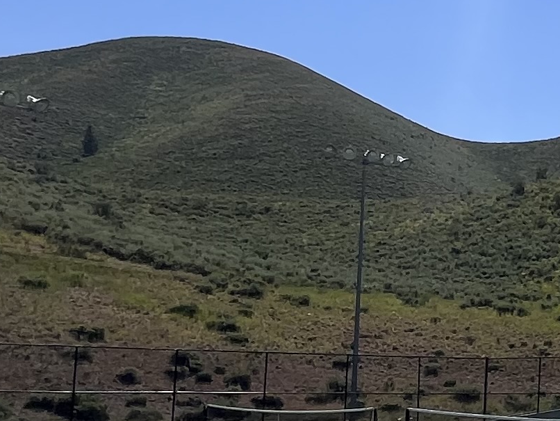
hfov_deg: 23.0
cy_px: 299
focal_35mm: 65
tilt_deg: +5.0
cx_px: 880
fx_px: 1052
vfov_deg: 22.5
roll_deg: -1.1
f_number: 1.8
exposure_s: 1/2538
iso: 32
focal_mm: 1.57
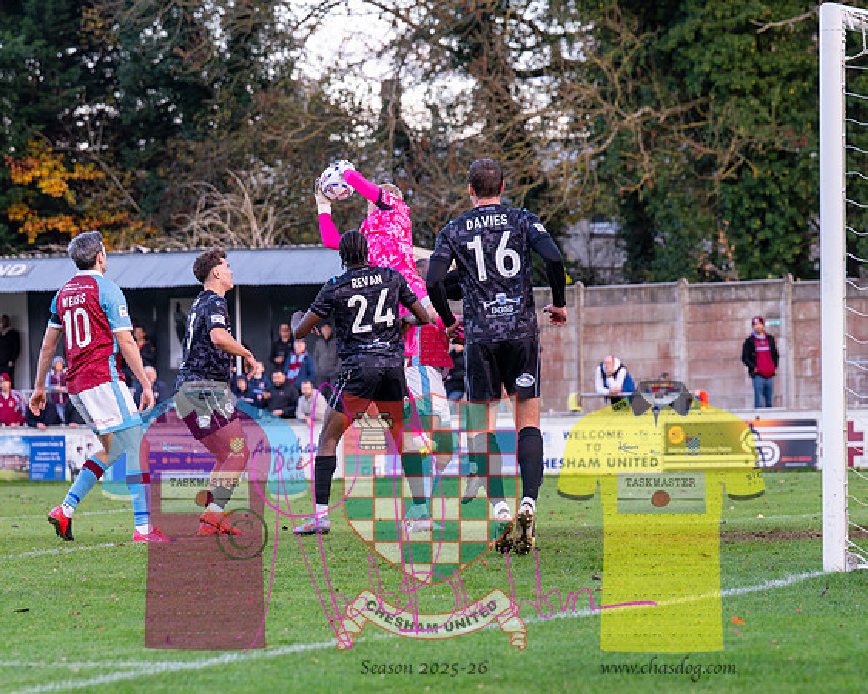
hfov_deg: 12.1
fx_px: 4083
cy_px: 394
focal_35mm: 159
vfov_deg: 9.7
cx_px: 368
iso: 1600
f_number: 4
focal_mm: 120
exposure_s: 1/1250
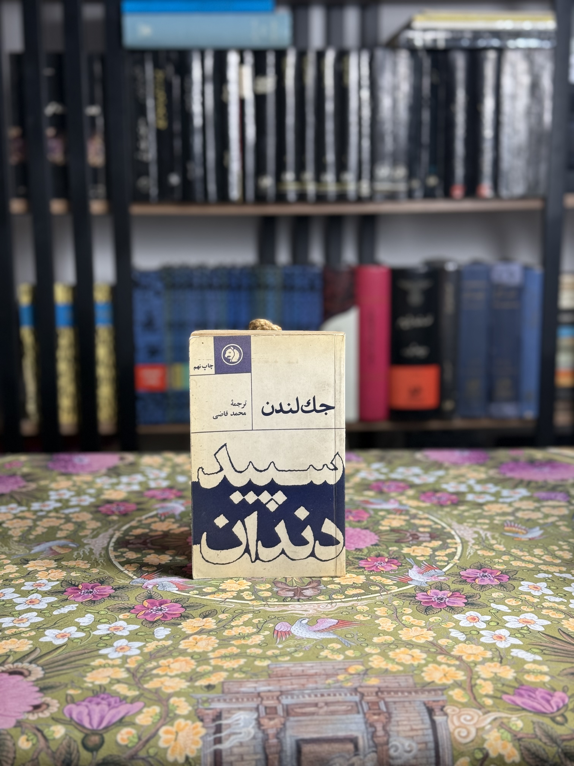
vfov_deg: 39.7
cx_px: 287
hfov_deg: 30.3
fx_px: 1061
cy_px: 383
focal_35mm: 48
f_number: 1.78
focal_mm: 6.76
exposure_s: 1/100
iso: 100
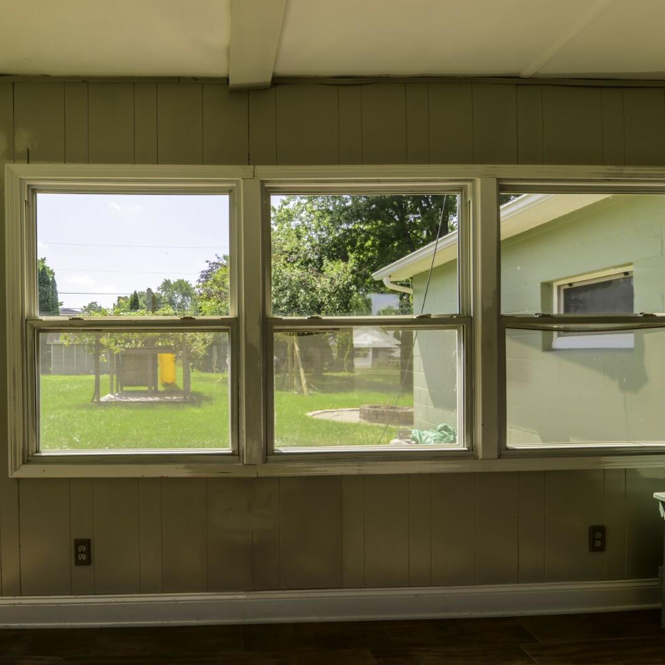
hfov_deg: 72.5
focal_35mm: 20
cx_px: 219
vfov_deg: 74.8
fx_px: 435
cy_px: 344
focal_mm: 15
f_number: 13
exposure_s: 1/400
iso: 100
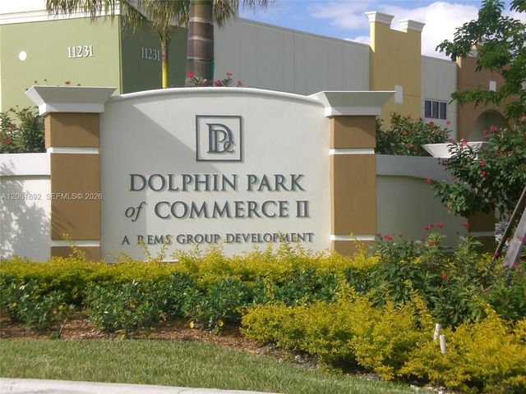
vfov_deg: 17.0
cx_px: 263
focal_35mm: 87
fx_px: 1322
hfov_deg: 22.5
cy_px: 197
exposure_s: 1/200
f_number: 7.1
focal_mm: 14.49
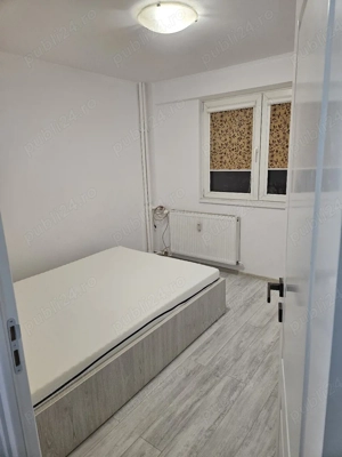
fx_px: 303
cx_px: 171
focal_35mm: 23
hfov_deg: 58.9
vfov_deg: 73.9
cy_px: 228
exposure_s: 1/101
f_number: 1.8
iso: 320
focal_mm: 5.4
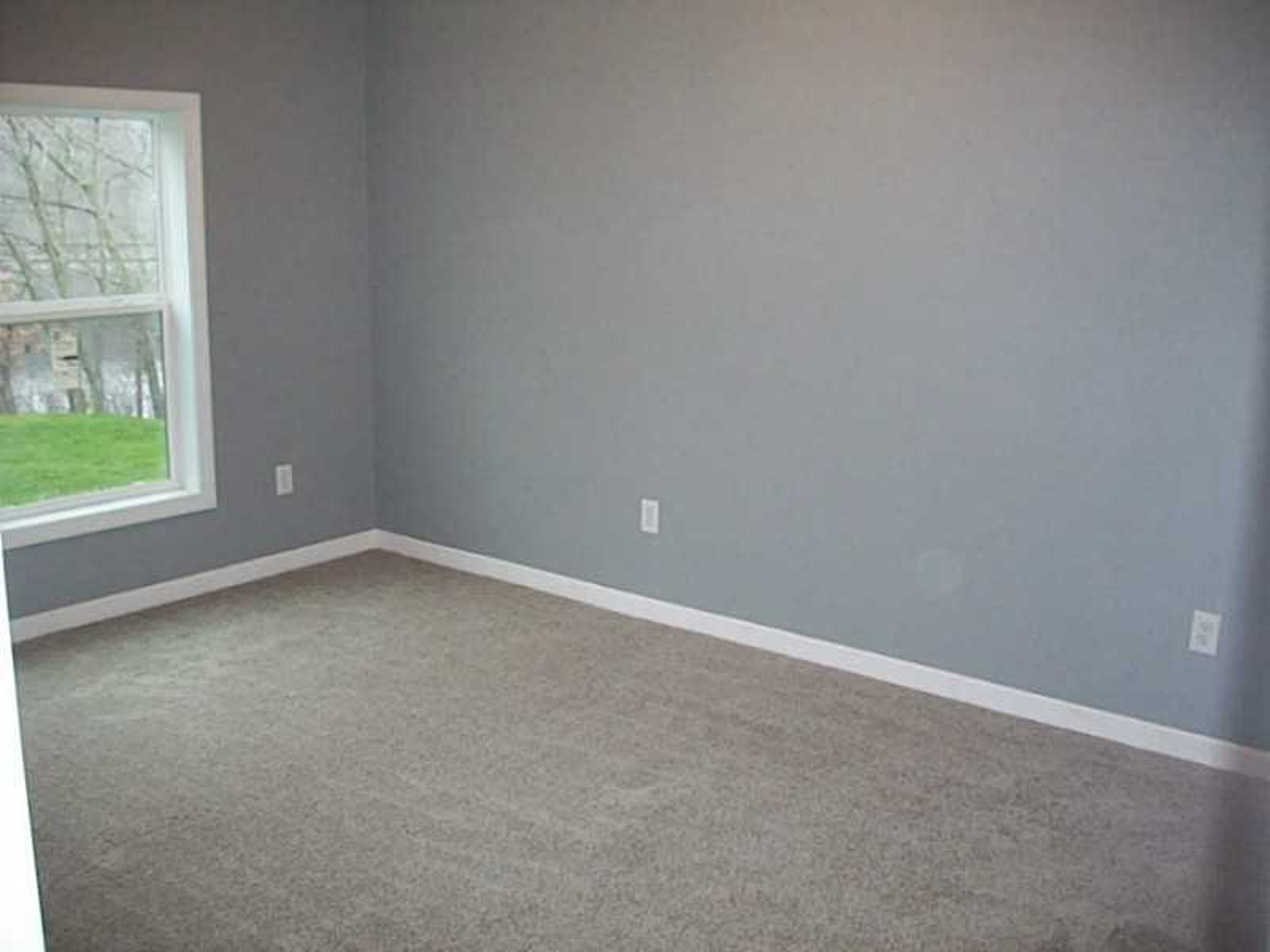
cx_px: 635
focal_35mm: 37
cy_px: 476
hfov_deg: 50.1
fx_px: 1357
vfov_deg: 38.7
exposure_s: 1/45
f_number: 2.8
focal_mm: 6.2
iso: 200
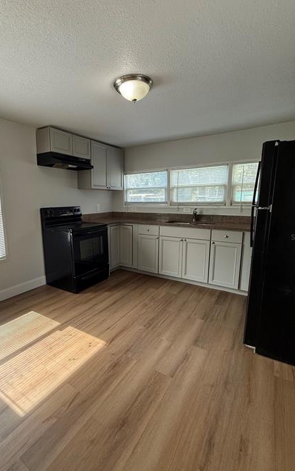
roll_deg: +0.5
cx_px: 120
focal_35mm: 17
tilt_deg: -9.5
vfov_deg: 94.4
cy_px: 237
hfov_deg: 67.5
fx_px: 219
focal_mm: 2.22
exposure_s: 1/120
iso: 160
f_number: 2.2
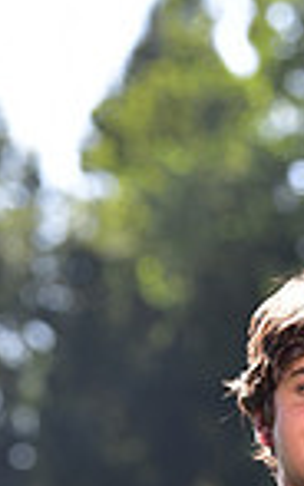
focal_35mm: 524
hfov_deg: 2.5
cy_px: 688
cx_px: 335
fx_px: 6939
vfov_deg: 4.0
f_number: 4.5
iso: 100
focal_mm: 130
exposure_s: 1/250
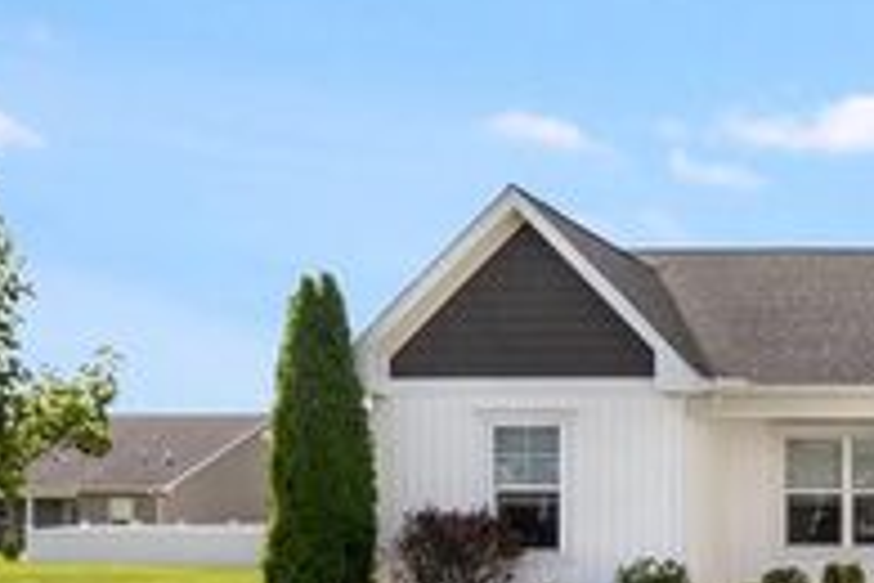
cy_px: 574
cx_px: 1017
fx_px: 995
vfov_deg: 30.5
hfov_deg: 37.4
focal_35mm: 41
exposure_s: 1/8000
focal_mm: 16
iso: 1250
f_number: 8
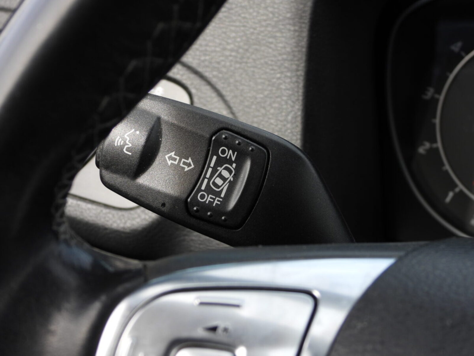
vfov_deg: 19.6
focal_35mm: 75
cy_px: 178
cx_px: 237
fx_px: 1027
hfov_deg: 26.0
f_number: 3.5
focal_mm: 13.5
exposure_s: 1/200
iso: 100
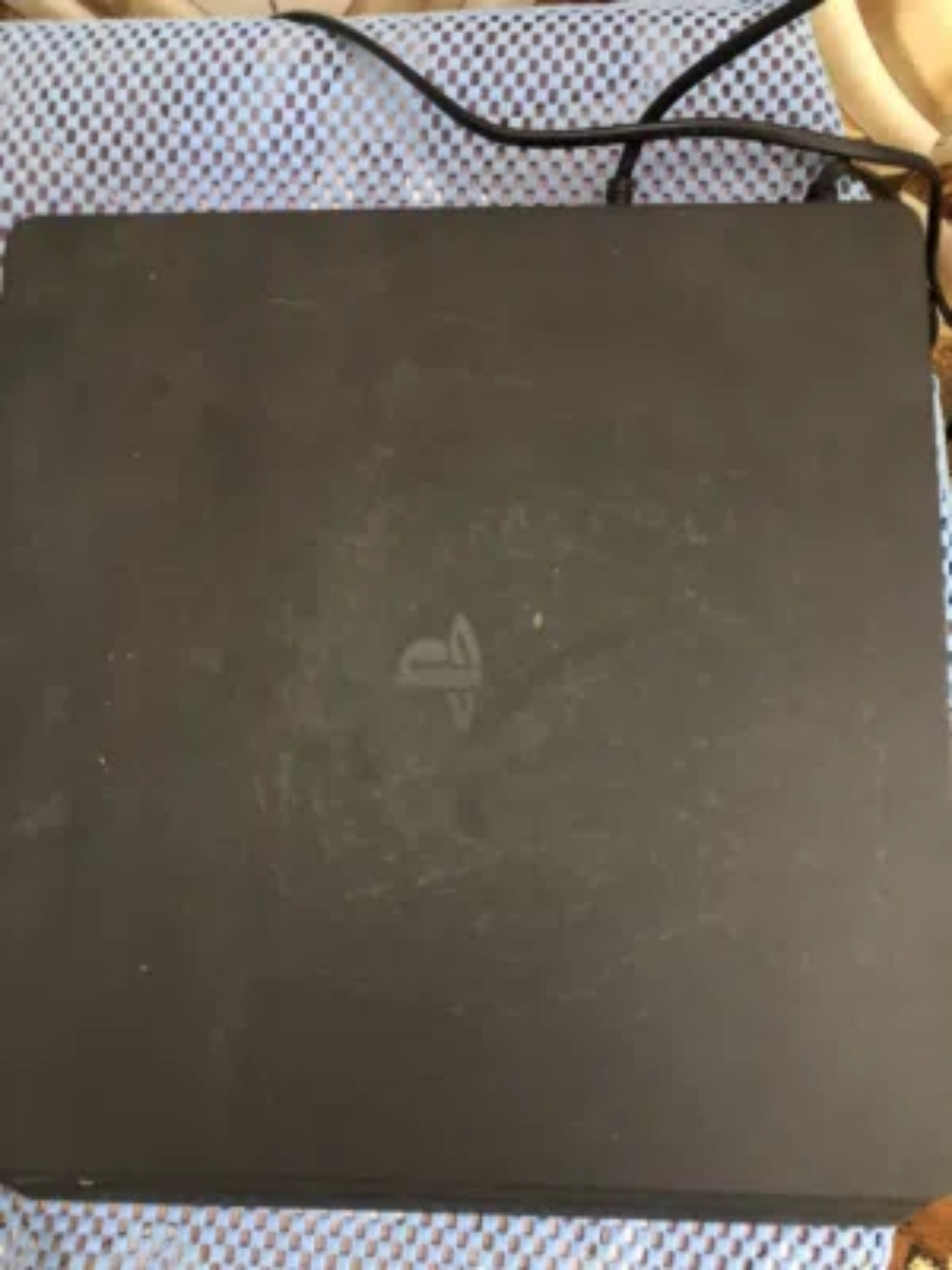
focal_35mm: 28
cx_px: 476
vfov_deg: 63.4
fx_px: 1027
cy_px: 635
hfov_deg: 49.7
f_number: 1.8
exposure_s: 1/4
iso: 100
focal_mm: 3.99
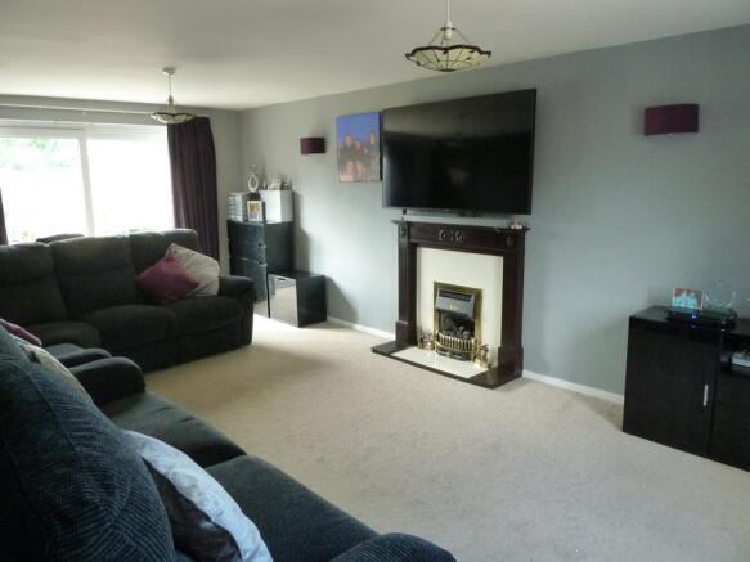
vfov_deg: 54.9
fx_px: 542
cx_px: 375
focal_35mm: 25
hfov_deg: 69.4
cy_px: 281
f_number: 3.3
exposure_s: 1/30
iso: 400
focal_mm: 4.1
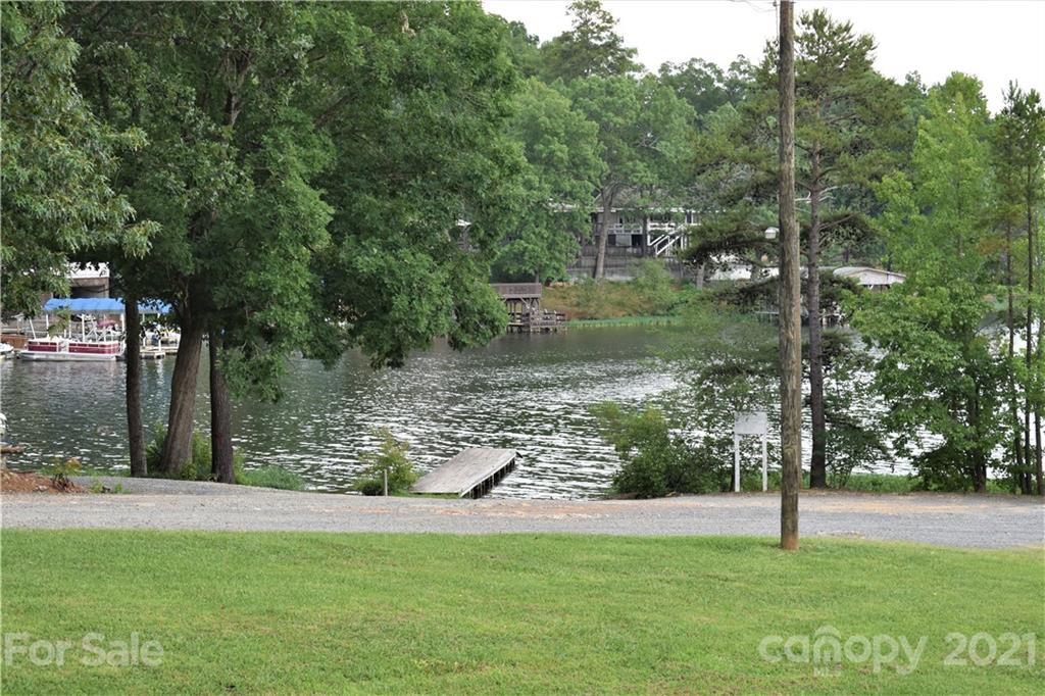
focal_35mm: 82
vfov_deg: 16.5
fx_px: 2394
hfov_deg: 24.6
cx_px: 522
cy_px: 348
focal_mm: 55
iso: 400
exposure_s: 1/125
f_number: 5.6
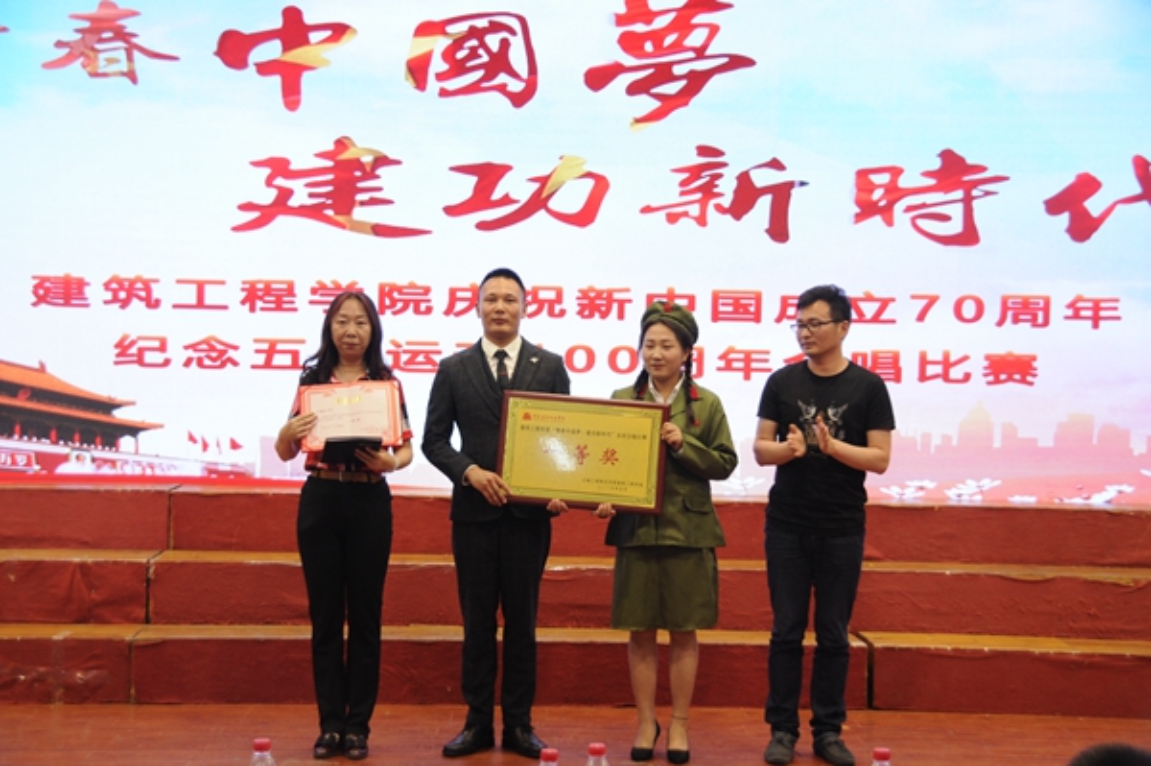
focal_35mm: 66
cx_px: 576
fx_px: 2108
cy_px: 383
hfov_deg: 30.5
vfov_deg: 20.6
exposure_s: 1/50
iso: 500
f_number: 4.5
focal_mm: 44
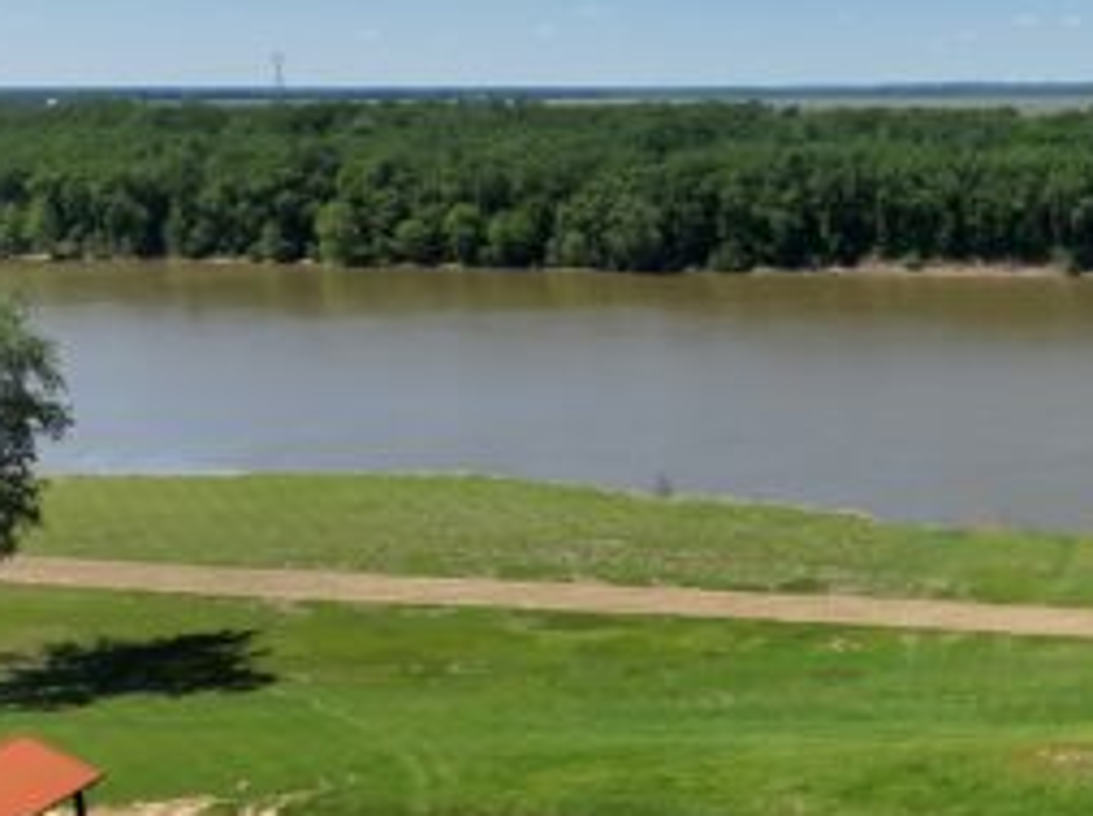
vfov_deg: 25.6
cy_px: 414
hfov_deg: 31.0
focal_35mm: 57
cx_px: 1132
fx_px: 1797
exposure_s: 1/5000
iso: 120
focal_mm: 6.72
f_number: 1.7
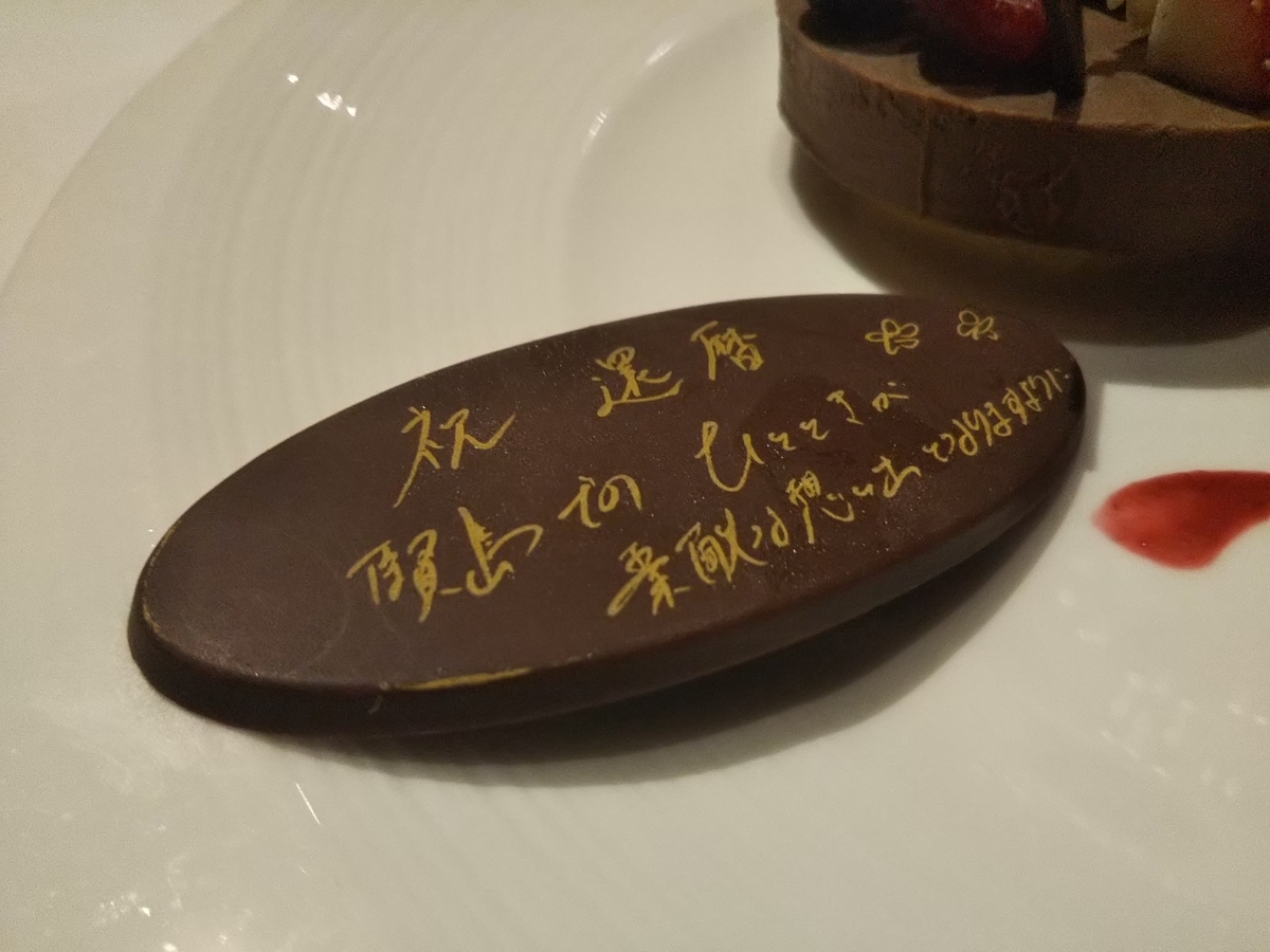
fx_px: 1101
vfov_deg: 46.8
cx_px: 635
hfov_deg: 60.0
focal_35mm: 30
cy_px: 476
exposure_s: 1/30
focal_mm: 4
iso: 200
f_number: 2.2
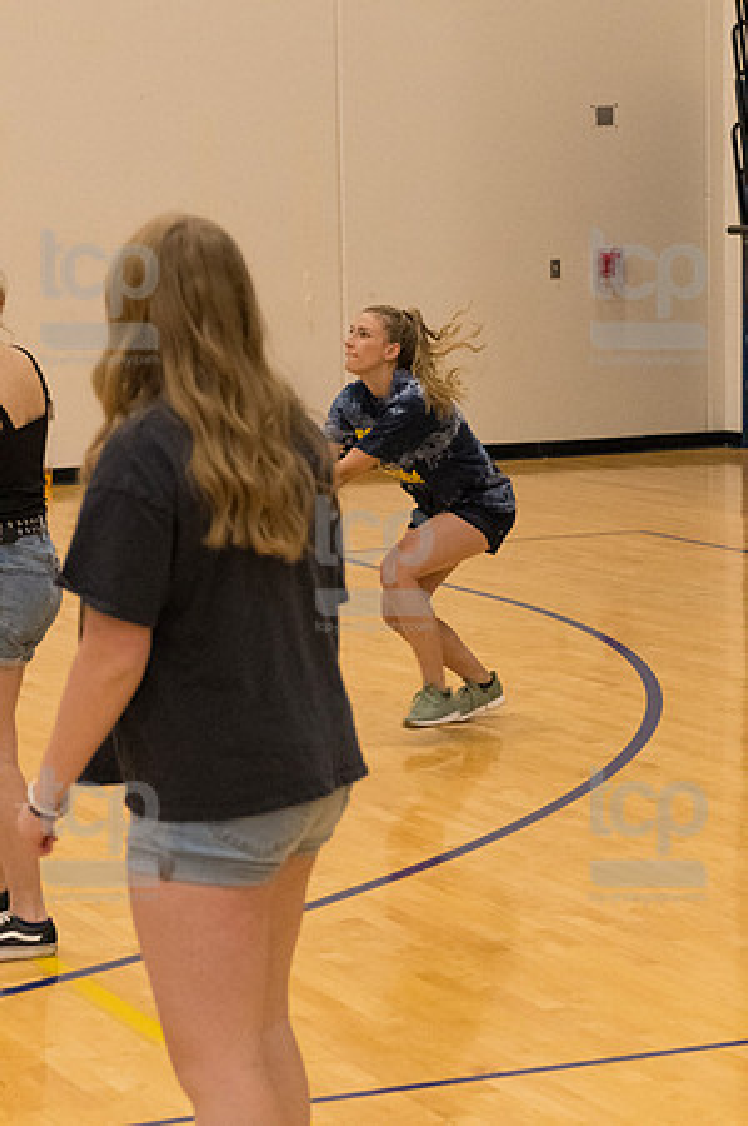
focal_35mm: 105
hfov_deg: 13.0
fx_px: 3280
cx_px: 374
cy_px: 563
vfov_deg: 19.5
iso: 10000
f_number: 5.6
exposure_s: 1/400
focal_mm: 70
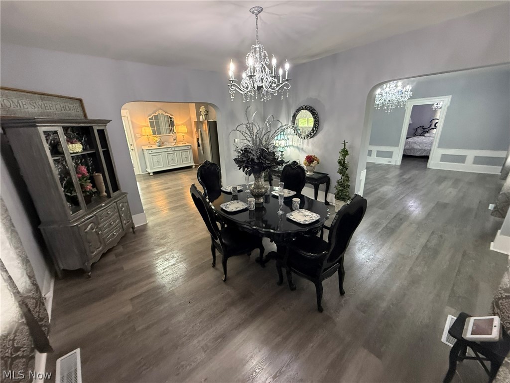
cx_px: 255
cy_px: 192
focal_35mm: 14
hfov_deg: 102.1
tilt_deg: -17.3
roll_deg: +1.0
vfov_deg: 85.7
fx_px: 206
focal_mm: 2.22
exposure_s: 1/60
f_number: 2.2
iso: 500
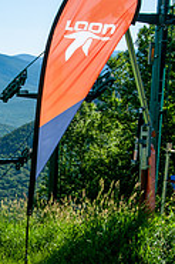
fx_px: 906
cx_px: -12
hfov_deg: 10.9
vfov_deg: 16.1
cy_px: 287
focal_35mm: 124
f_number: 8
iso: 200
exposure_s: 1/400
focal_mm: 34
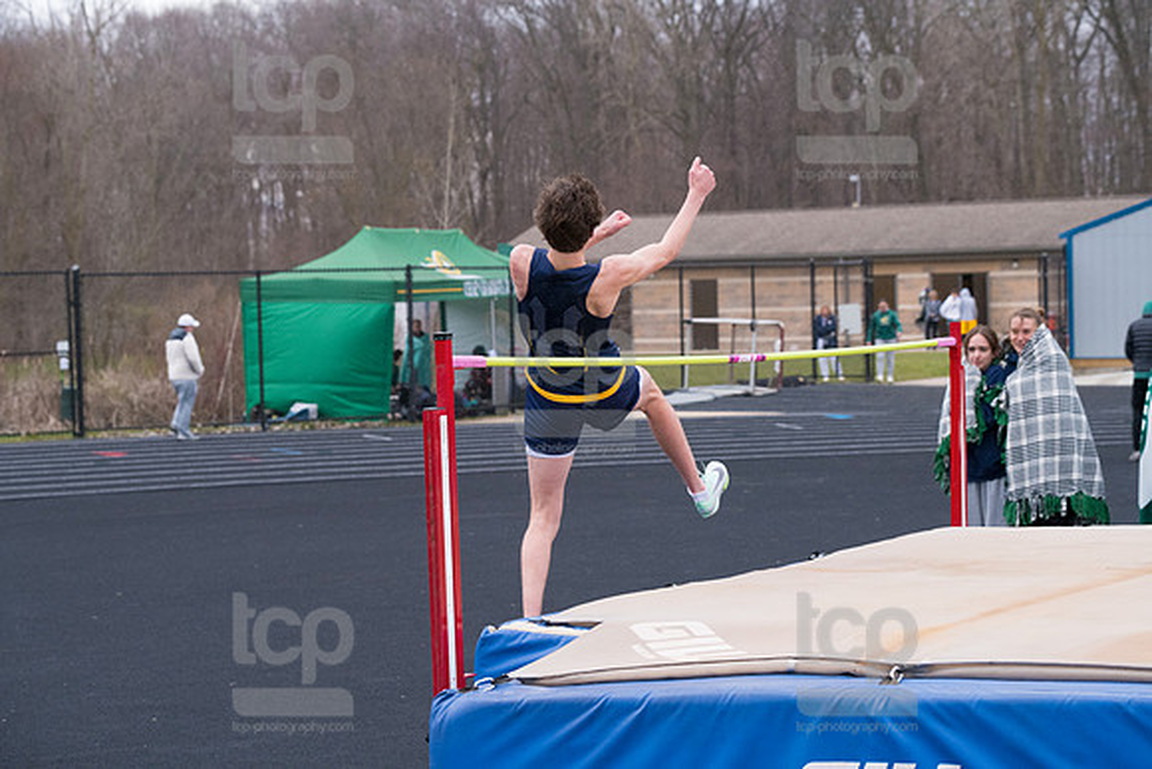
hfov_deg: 23.6
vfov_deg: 15.9
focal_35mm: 86
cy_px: 384
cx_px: 576
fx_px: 2753
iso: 2000
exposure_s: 1/2000
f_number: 5
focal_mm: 86
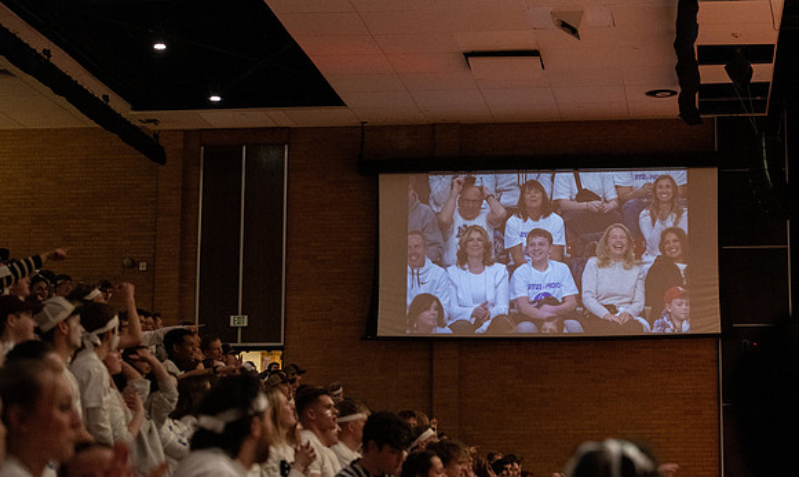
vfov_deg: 14.7
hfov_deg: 24.4
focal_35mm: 86
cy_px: 175
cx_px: 464
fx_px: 1845
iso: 6400
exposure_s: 1/800
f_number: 3.2
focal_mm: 70
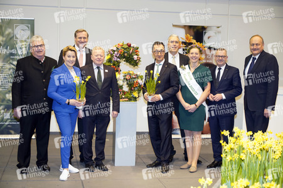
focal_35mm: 56
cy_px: 94
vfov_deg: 24.2
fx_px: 440
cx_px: 142
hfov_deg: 35.7
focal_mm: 56
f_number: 5
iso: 1600
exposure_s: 1/160
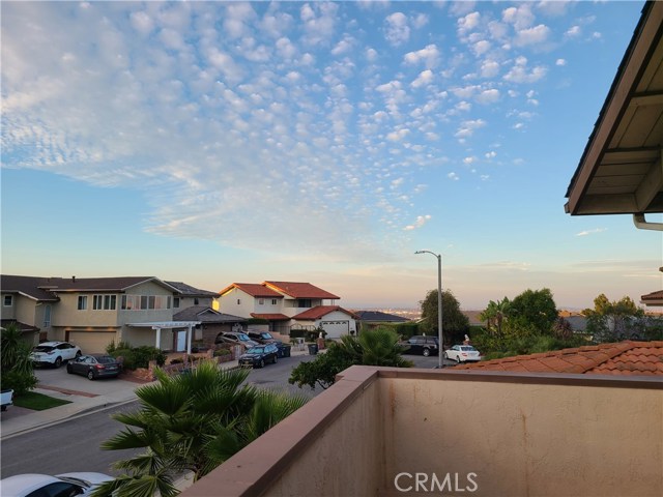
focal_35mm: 26
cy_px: 248
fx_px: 498
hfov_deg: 67.3
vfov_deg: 53.1
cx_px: 332
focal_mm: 5.4
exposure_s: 1/499
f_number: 1.8
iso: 40
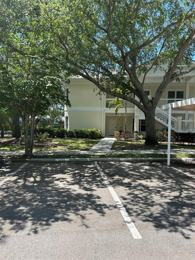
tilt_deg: -0.1
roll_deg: -2.4
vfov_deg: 67.3
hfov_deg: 53.1
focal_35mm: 26
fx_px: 195
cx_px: 98
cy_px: 130
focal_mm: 5.7
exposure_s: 1/1361
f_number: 1.5
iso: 50
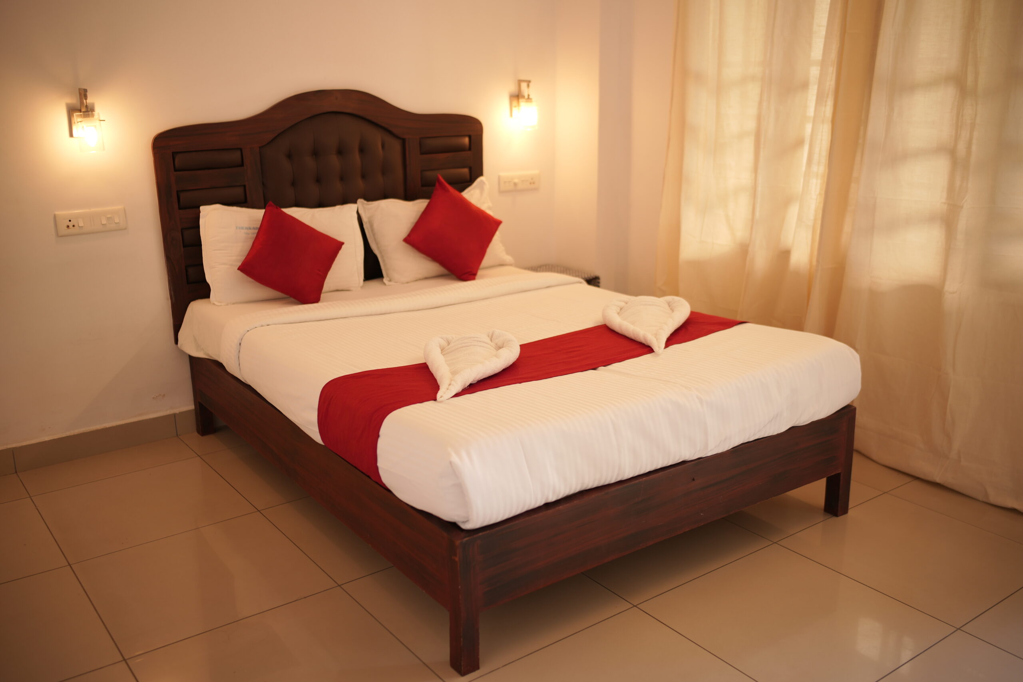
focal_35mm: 35
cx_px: 512
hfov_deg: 54.4
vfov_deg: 37.9
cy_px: 341
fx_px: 995
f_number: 1.6
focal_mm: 35
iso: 160
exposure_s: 1/100
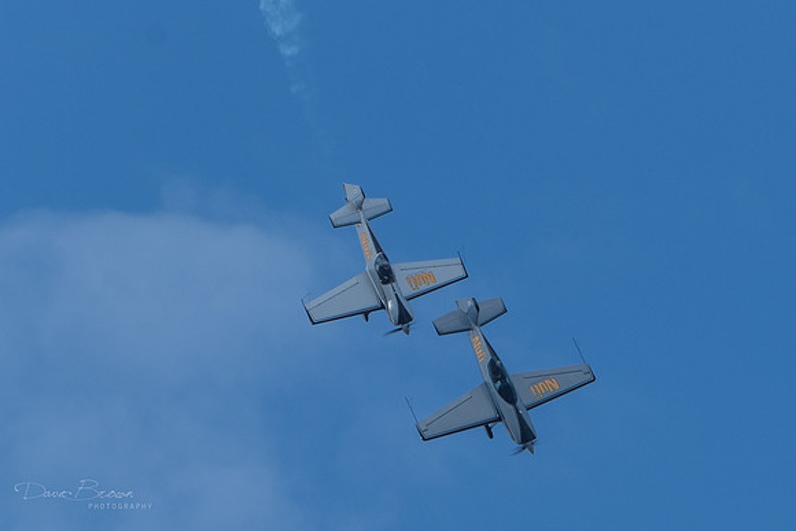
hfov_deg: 2.9
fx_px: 15509
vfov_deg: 2.0
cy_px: 424
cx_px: 465
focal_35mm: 701
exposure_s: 1/320
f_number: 13
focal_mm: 231
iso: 200
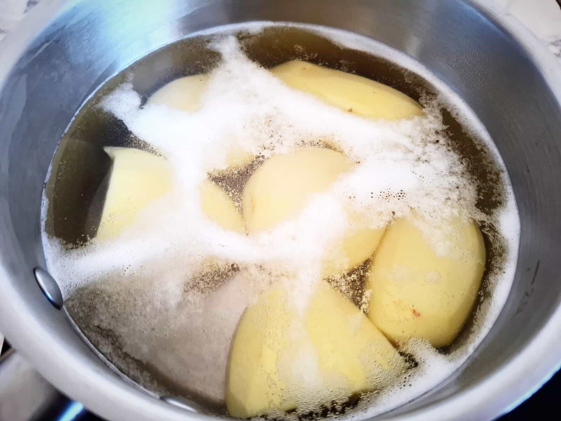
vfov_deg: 58.9
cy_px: 210
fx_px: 373
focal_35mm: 23
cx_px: 280
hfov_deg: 73.9
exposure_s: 1/50
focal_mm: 5.54
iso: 250
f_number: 1.8
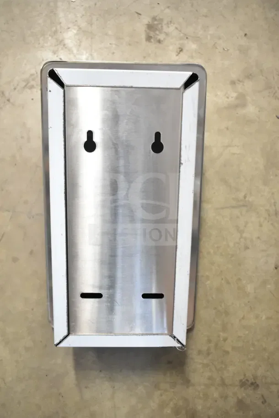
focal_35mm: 32
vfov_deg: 59.5
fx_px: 366
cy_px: 209
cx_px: 140
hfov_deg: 41.7
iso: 1600
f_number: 3.8
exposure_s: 1/30
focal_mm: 21
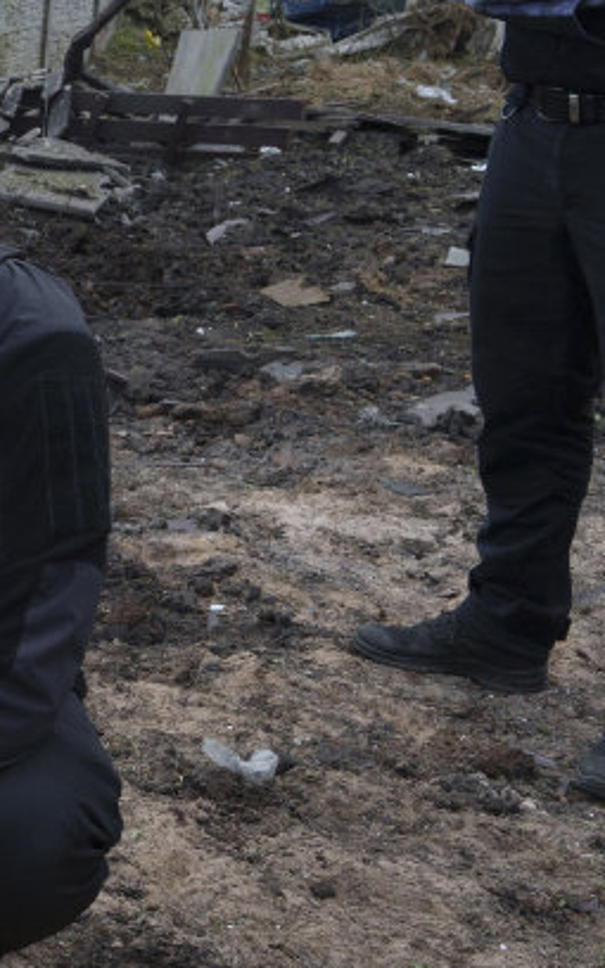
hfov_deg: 15.1
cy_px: 429
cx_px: -553
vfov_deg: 28.6
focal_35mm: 72
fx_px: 1899
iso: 320
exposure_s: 1/500
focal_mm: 24
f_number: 8
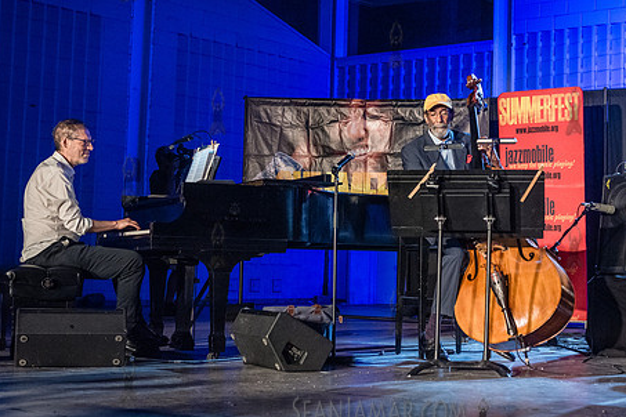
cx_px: 395
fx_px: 1113
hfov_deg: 31.3
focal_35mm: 64
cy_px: 177
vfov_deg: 21.2
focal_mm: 50
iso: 5000
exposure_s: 1/400
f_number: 3.5
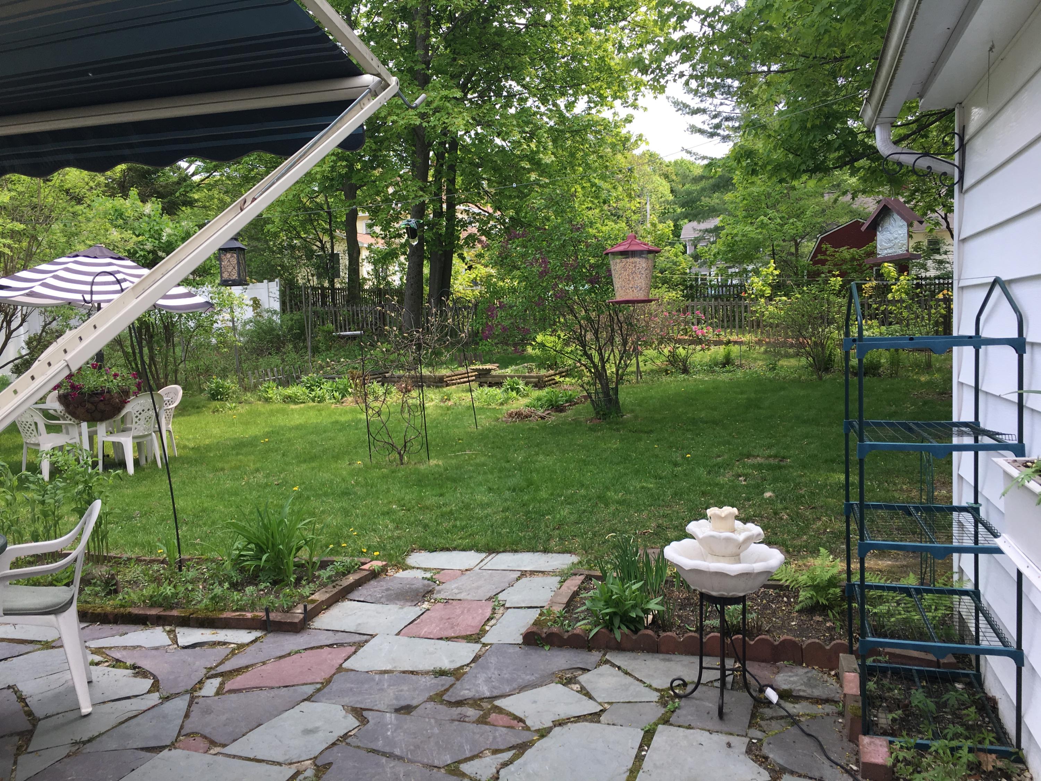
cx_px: 520
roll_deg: +0.9
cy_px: 390
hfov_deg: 61.7
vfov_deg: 48.2
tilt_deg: -3.8
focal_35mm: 29
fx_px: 872
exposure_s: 1/463
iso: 25
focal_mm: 4.15
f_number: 2.2
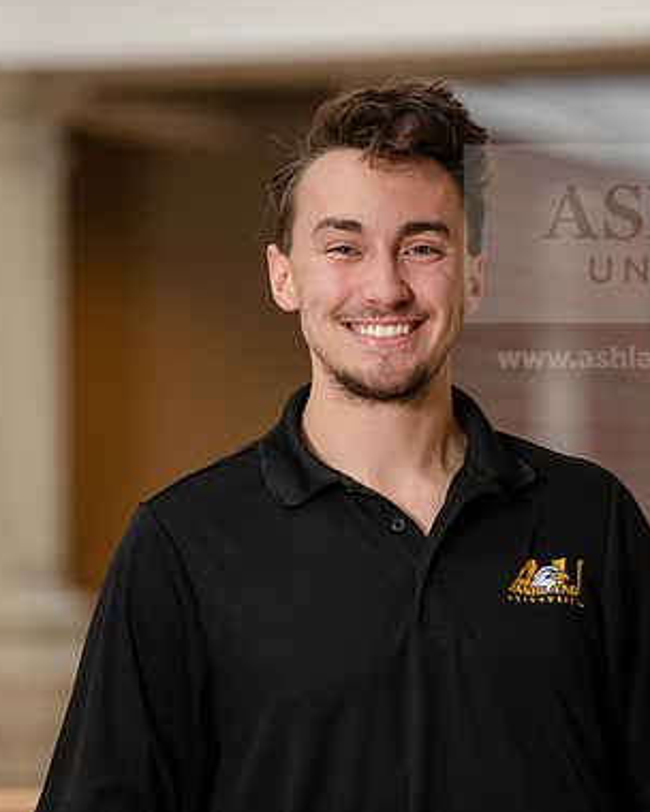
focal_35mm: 251
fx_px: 6036
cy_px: 403
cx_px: 400
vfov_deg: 7.7
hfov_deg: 6.2
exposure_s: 1/200
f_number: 3.2
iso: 640
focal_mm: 175
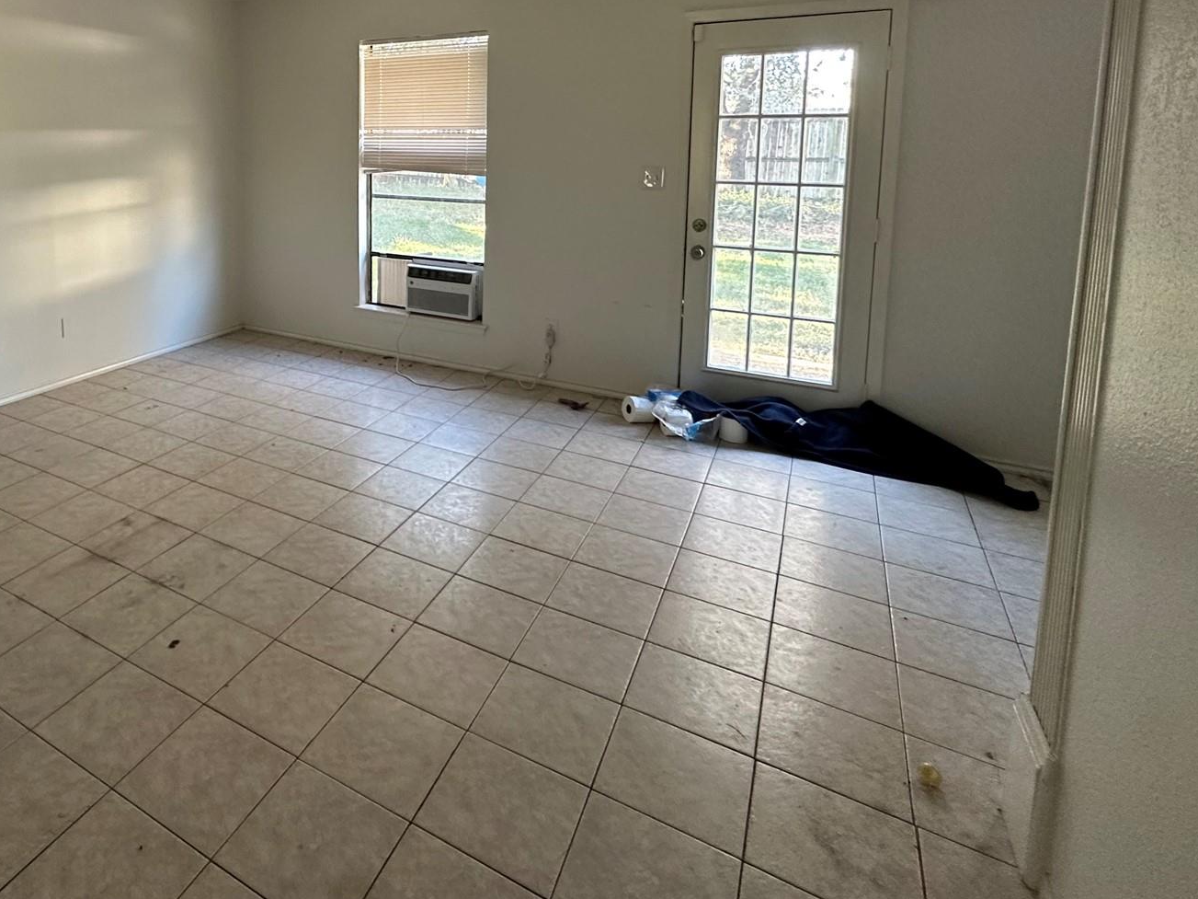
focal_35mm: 22
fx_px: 761
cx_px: 328
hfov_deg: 72.1
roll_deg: +0.0
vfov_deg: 57.7
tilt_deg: -4.9
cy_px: 216
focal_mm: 2.22
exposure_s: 1/90
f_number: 2.2
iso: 320
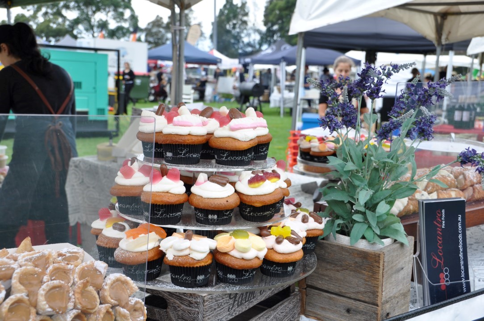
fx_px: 645
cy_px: 160
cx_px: 242
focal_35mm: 48
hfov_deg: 41.2
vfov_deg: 28.0
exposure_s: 1/80
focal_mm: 32
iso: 200
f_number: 9
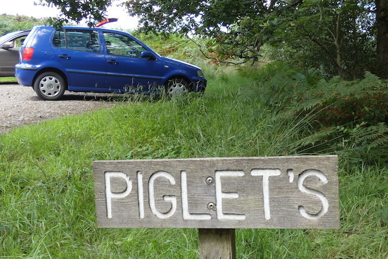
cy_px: 158
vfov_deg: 26.4
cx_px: 206
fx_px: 550
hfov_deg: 38.9
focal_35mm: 51
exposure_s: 1/80
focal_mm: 7.8
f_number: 3.7
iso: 100
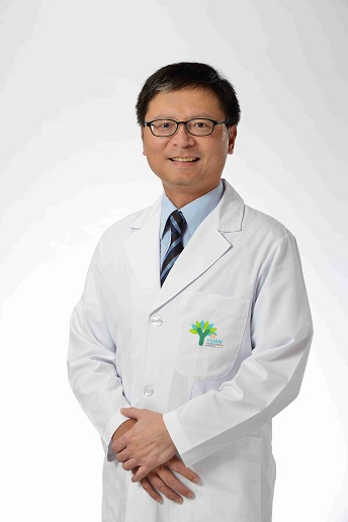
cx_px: 174
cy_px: 261
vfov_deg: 20.8
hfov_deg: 14.0
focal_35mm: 98
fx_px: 1421
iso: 125
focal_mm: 98
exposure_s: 1/125
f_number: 11
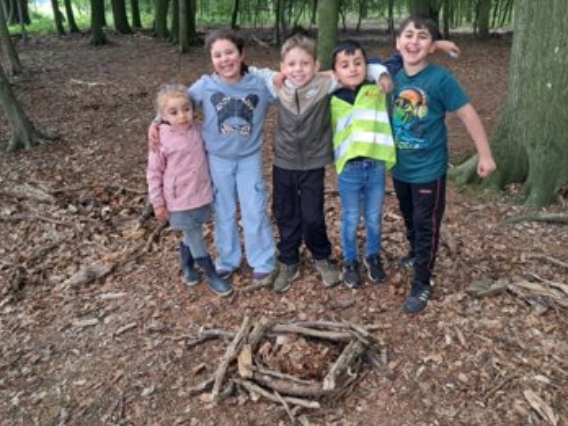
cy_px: 184
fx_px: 509
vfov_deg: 45.3
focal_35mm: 31
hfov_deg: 58.4
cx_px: 282
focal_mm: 4
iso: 200
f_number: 1.8
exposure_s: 1/50
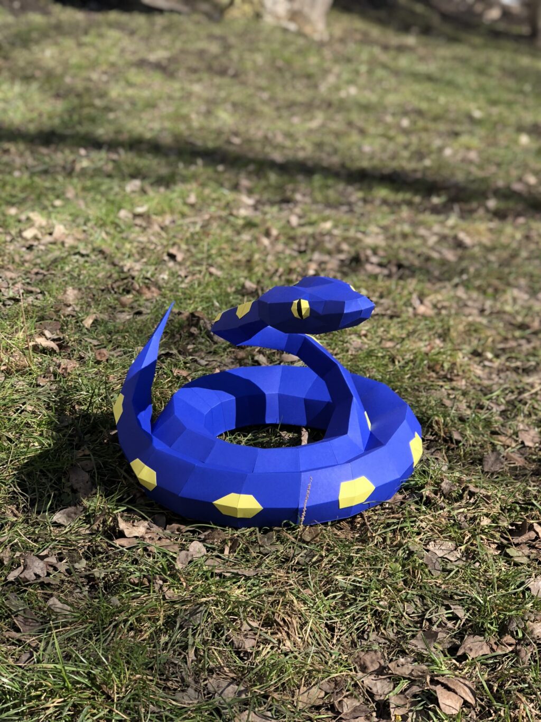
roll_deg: +2.5
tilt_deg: -14.8
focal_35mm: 57
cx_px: 270
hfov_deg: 25.7
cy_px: 361
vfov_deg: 33.8
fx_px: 1188
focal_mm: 6.6
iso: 20
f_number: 2.8
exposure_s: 1/358
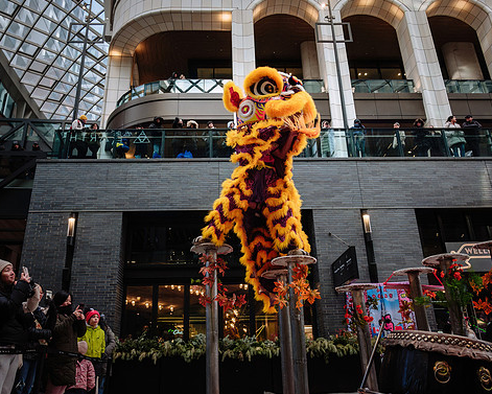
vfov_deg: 50.0
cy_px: 194
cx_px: 243
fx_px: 422
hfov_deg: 60.4
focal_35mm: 29
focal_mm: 16
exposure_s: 1/250
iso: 160
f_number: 2.8
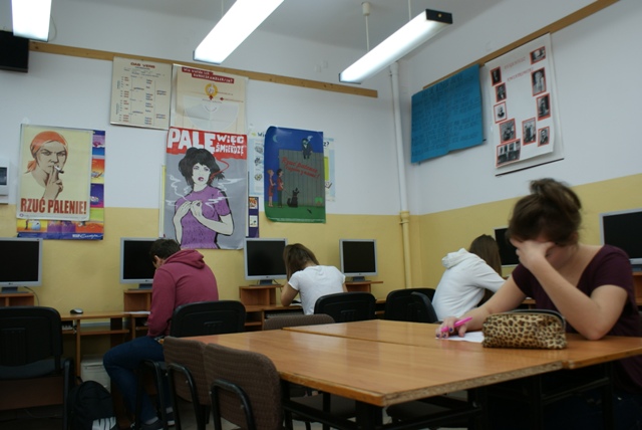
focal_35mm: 30
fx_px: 535
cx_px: 321
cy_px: 215
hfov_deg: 61.9
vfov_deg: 43.7
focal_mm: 20
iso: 100
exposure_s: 1/30
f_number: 4
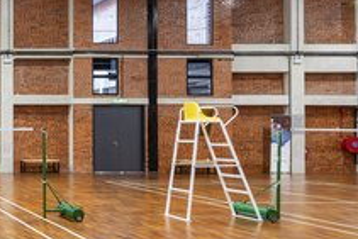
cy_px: 81
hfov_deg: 27.8
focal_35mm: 53
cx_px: -156
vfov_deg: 25.4
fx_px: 527
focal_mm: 14
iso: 100
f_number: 13
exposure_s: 1/2
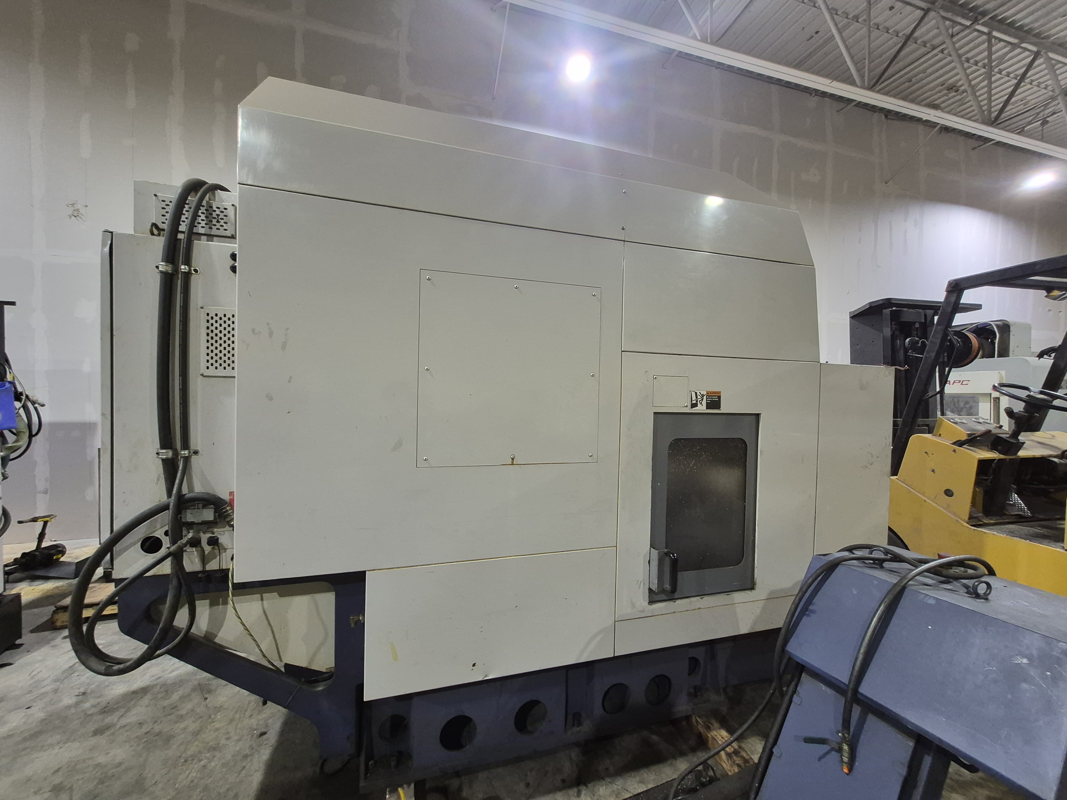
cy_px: 400
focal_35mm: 13
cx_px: 534
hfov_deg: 106.2
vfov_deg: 89.9
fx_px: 401
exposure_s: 1/60
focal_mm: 1.74
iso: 320
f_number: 2.2
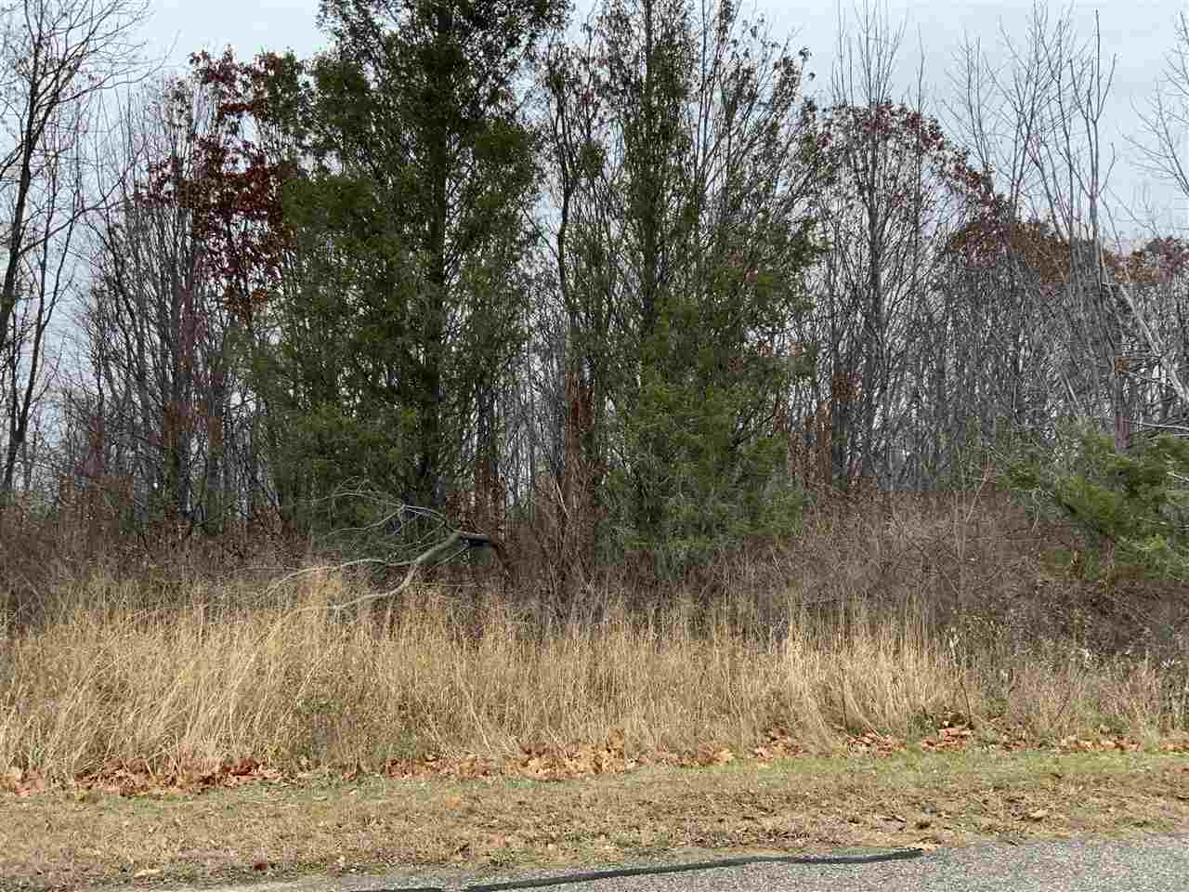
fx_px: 996
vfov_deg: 48.2
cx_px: 594
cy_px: 446
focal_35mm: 29
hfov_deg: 61.7
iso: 32
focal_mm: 3
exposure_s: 1/122
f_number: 1.8
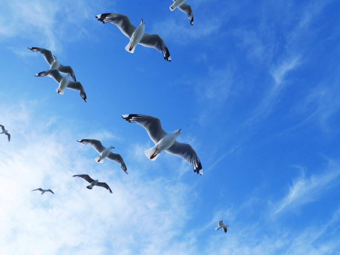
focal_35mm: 24
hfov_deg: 71.6
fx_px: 236
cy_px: 128
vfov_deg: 56.8
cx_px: 170
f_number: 8
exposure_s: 1/500
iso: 200
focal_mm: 12
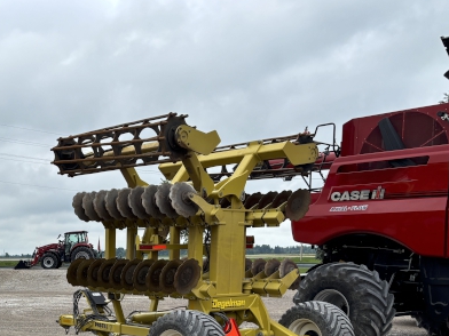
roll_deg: +0.6
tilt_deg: -3.7
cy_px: 337
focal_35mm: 53
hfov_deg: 34.4
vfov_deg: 26.1
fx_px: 687
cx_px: 54
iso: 50
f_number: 1.6
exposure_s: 1/1812
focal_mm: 5.96
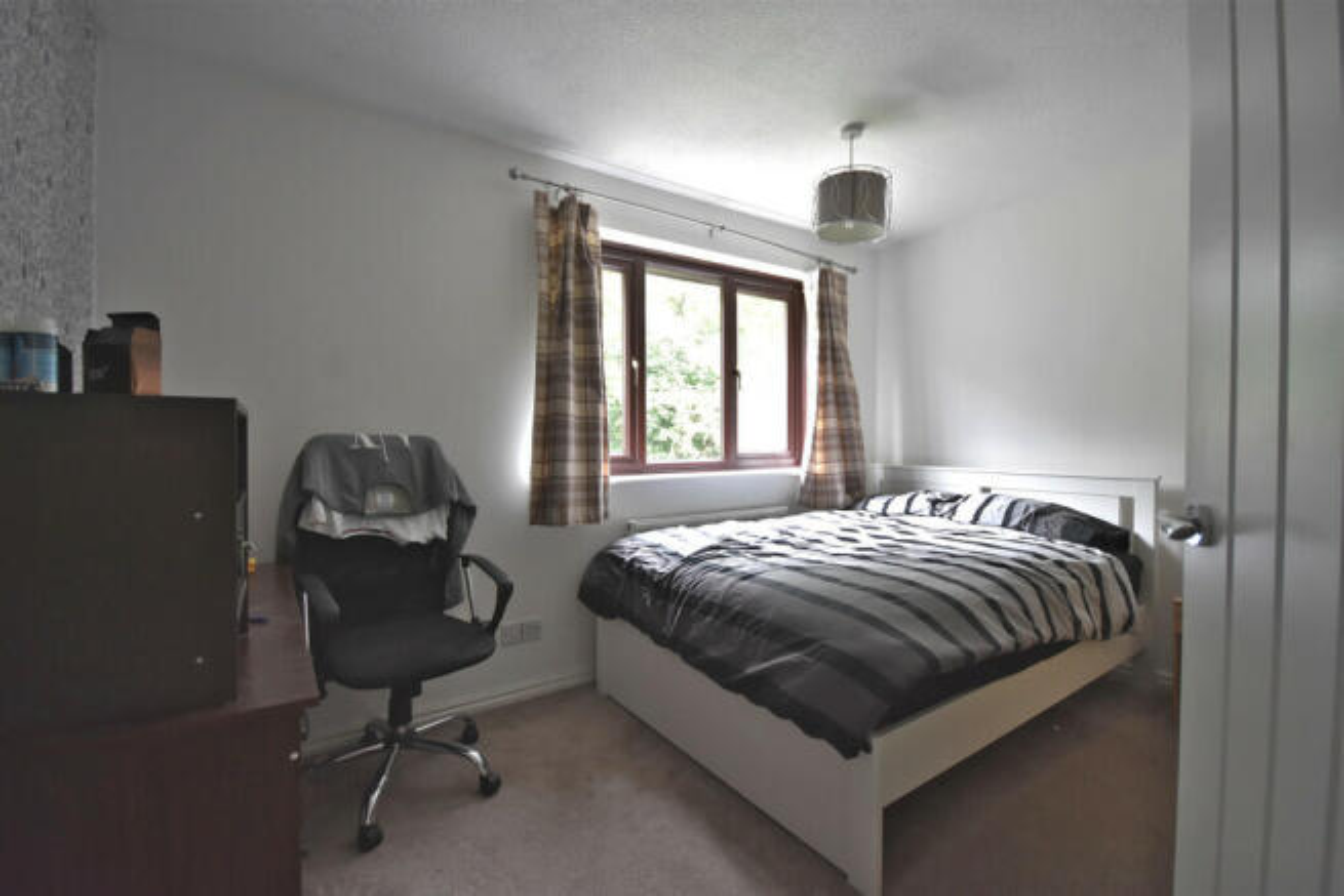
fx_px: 560
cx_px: 672
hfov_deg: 100.4
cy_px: 448
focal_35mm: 15
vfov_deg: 77.4
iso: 1400
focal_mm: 10
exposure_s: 1/60
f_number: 4
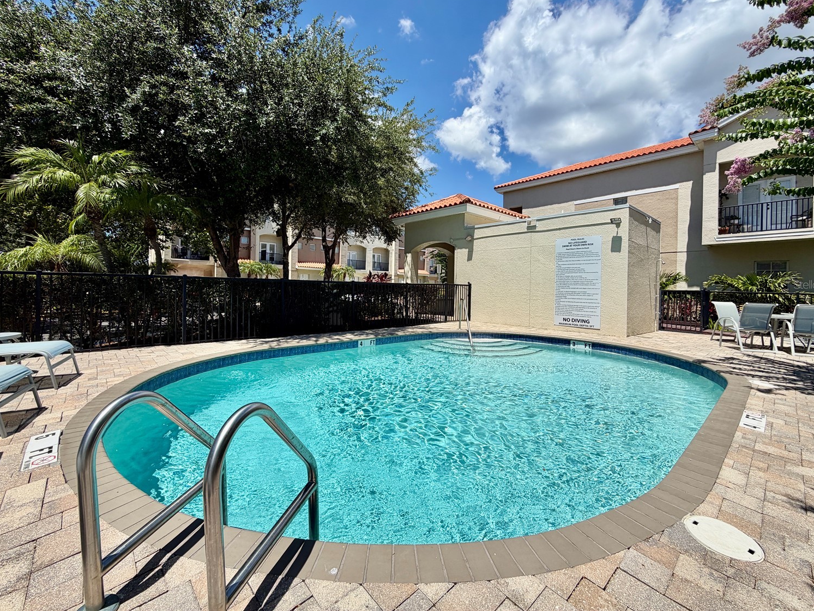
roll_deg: -1.1
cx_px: 409
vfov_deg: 81.6
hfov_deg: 98.2
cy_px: 284
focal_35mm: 15
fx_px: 353
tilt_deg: +0.4
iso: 20
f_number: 2.2
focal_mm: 2.22
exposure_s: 1/1259
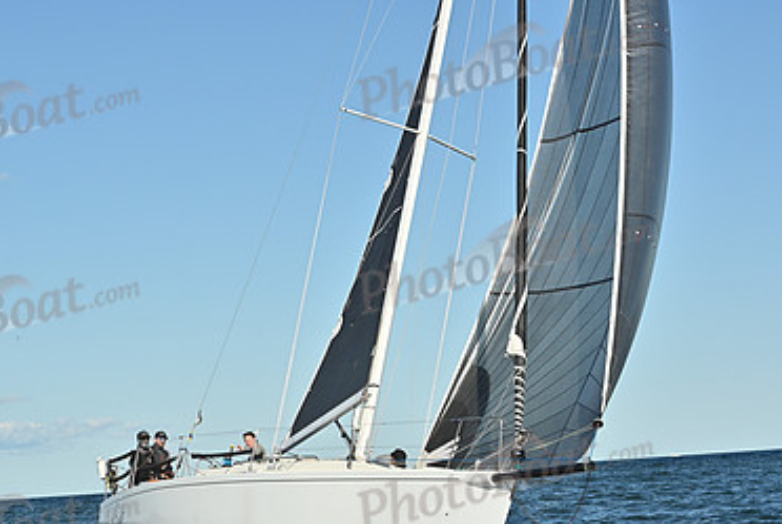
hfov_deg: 18.7
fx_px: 2370
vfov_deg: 12.6
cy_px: 399
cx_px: 250
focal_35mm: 109
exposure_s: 1/1250
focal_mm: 70
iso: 320
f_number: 10
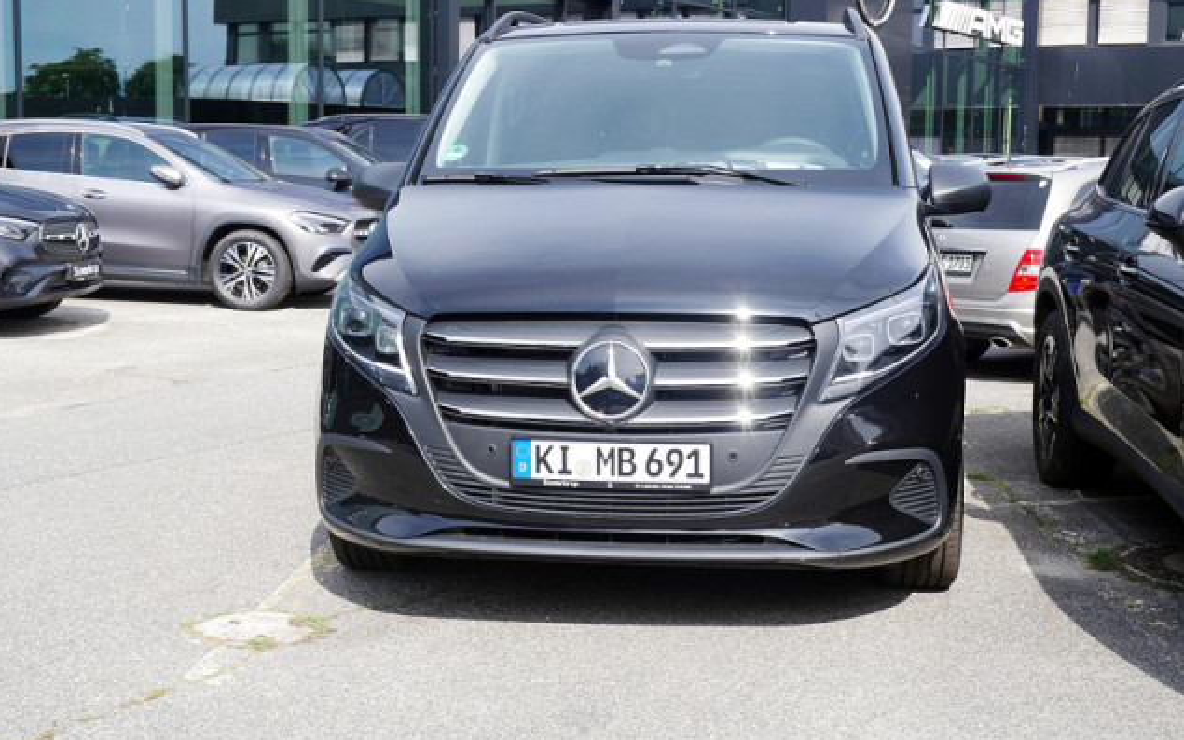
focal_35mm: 47
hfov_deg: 42.6
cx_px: 591
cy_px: 309
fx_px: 1517
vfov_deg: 27.4
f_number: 6.3
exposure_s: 1/250
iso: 200
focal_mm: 22
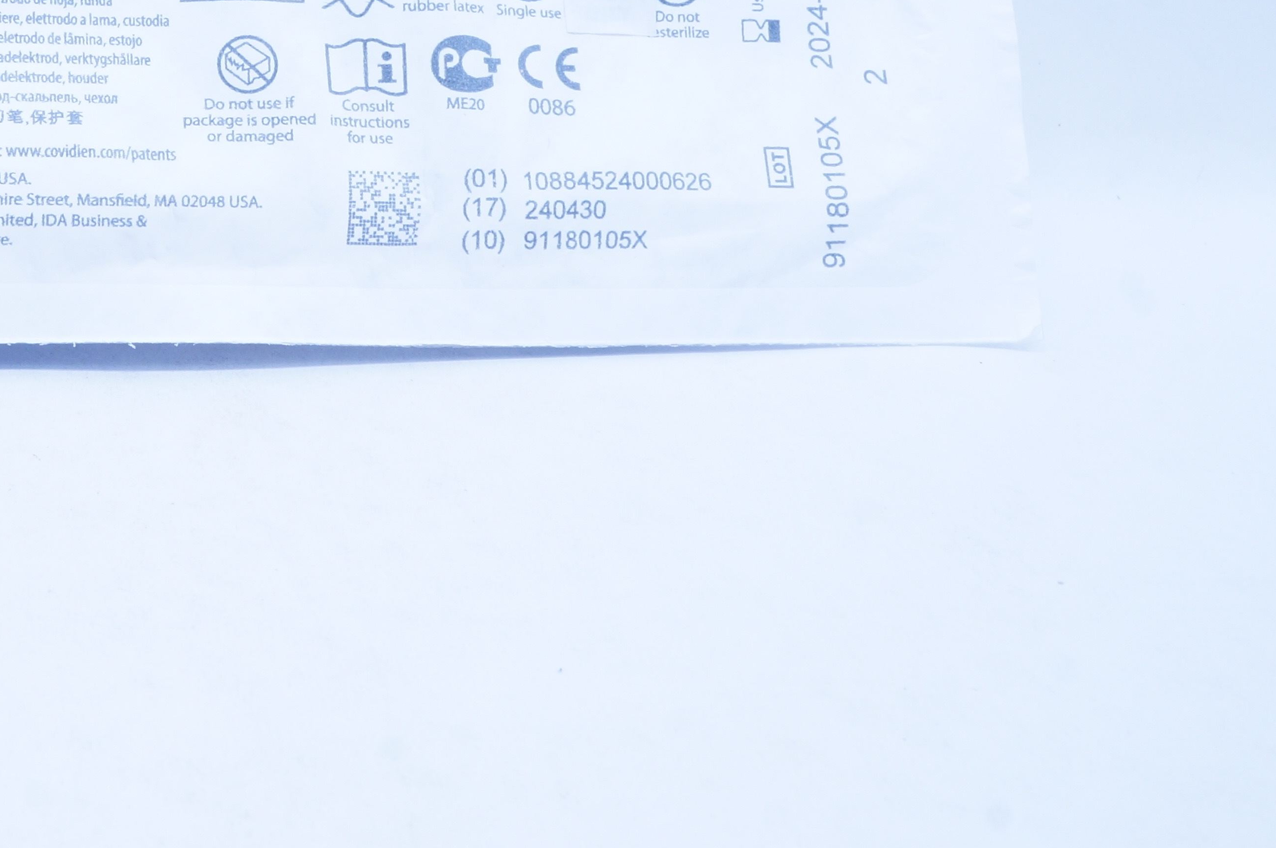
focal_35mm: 57
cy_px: 67
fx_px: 2018
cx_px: 70
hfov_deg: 32.8
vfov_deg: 23.1
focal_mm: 20
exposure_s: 1/13
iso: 400
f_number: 13
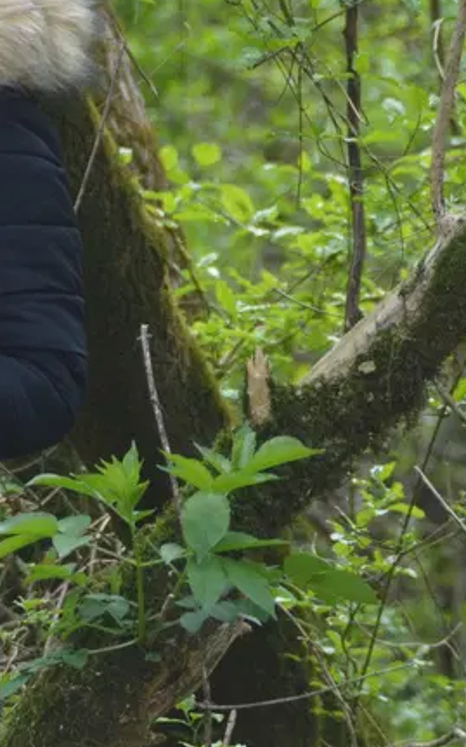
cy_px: 501
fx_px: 17310
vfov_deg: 2.5
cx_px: 256
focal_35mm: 851
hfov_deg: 1.5
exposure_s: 1/500
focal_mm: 200
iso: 640
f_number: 5.6
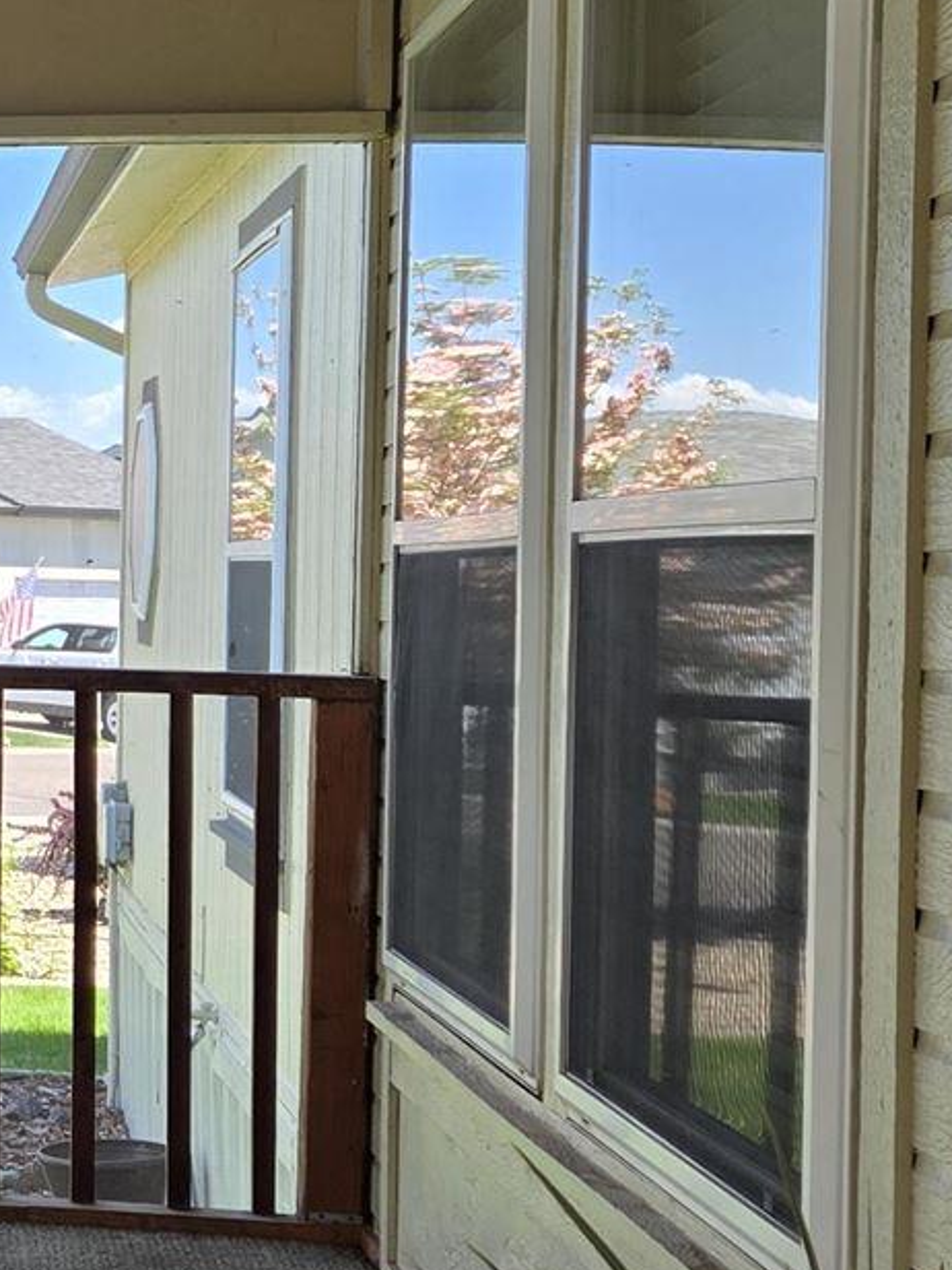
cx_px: -659
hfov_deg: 15.3
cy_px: 441
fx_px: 3154
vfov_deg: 22.7
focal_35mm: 86
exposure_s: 1/569
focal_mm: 5.4
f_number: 1.8
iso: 25
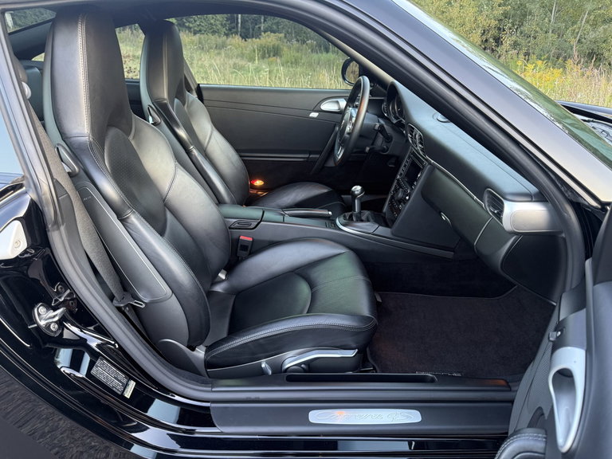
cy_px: 230
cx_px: 306
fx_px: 424
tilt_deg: -24.1
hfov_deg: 71.6
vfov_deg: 56.8
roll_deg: -1.0
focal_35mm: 24
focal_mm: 6.76
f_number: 1.78
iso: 250
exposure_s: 1/60
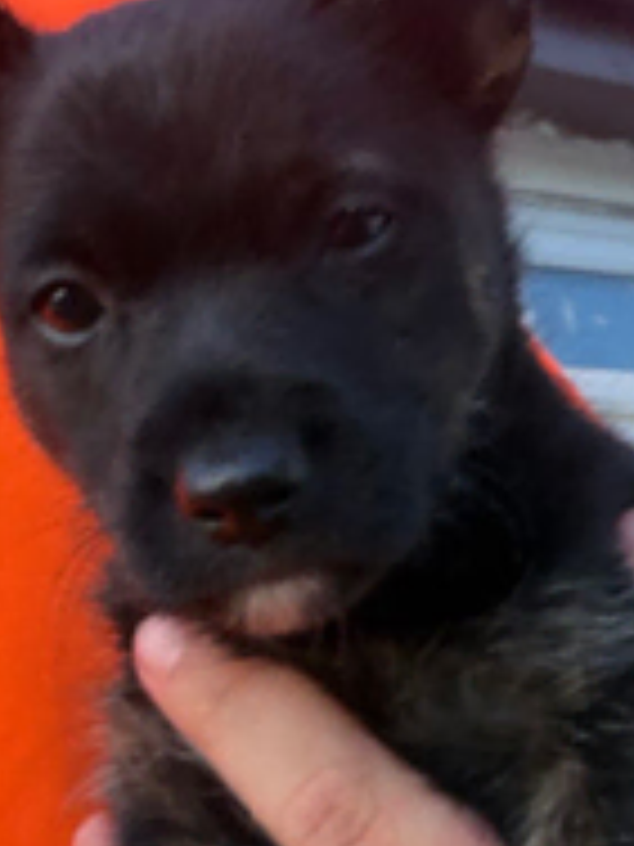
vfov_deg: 25.9
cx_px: 344
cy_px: 547
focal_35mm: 75
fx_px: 1832
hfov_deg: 19.6
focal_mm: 2.71
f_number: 1.9
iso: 32
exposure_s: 1/184
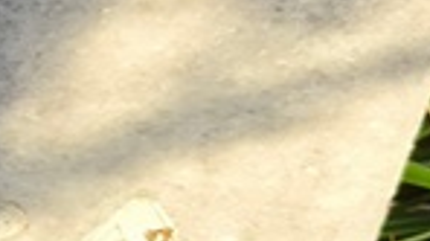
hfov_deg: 6.8
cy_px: 334
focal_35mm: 294
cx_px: -716
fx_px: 3350
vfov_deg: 4.1
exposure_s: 1/705
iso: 50
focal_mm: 4.71
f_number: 1.7
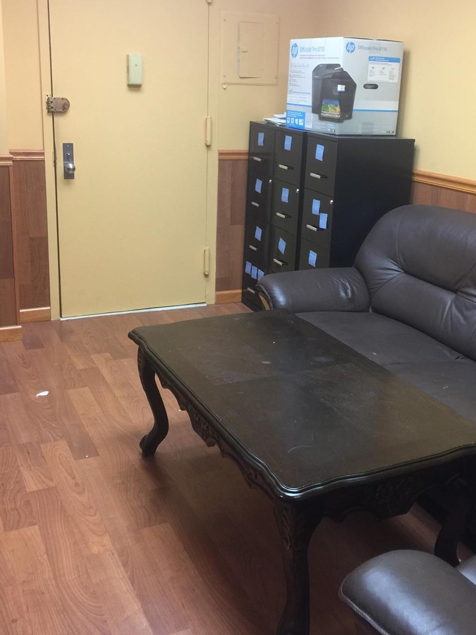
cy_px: 274
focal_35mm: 39
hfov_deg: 36.8
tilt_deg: -14.5
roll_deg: -1.7
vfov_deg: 47.7
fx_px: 715
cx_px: 272
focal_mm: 4.15
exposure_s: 1/15
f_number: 2.2
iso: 64
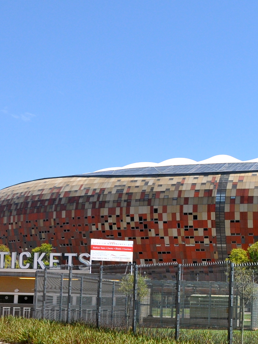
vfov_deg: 27.7
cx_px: 348
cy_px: 210
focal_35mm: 70
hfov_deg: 19.2
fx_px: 696
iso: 400
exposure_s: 1/1000
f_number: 9
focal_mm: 18
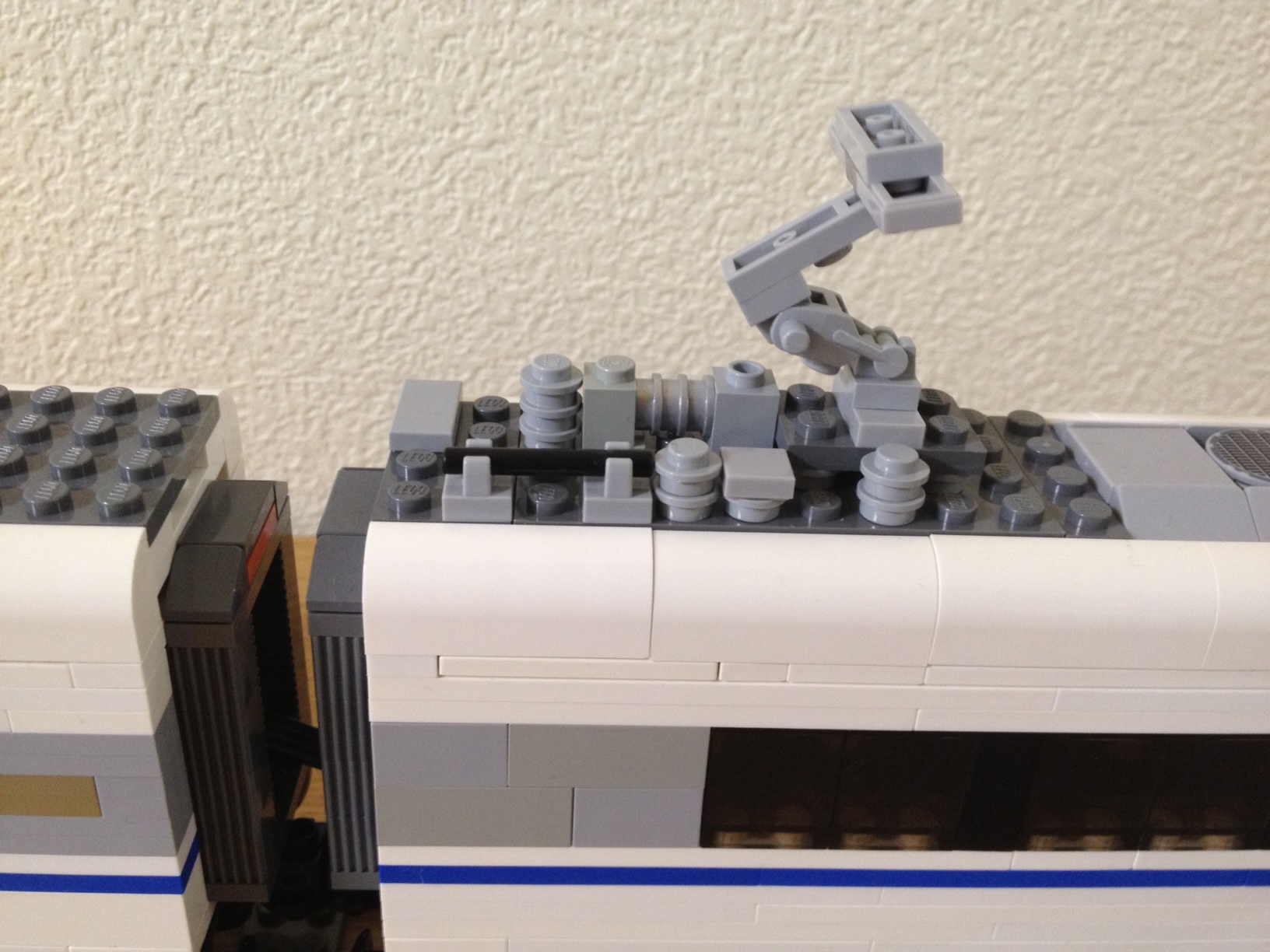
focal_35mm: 35
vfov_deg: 40.7
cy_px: 476
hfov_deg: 52.6
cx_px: 635
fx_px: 1284
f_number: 2.4
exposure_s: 1/20
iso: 160
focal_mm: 4.28
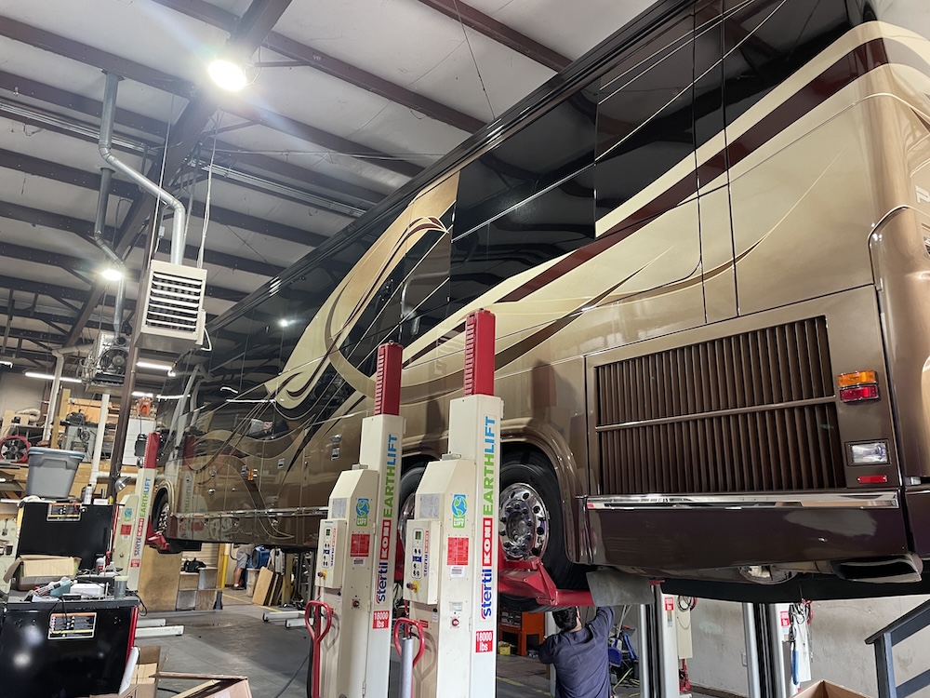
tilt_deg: +13.4
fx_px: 699
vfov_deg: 53.1
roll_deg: -1.7
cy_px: 349
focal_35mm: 26
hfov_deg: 67.3
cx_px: 465
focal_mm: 4.2
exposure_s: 1/60
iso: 125
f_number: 1.6
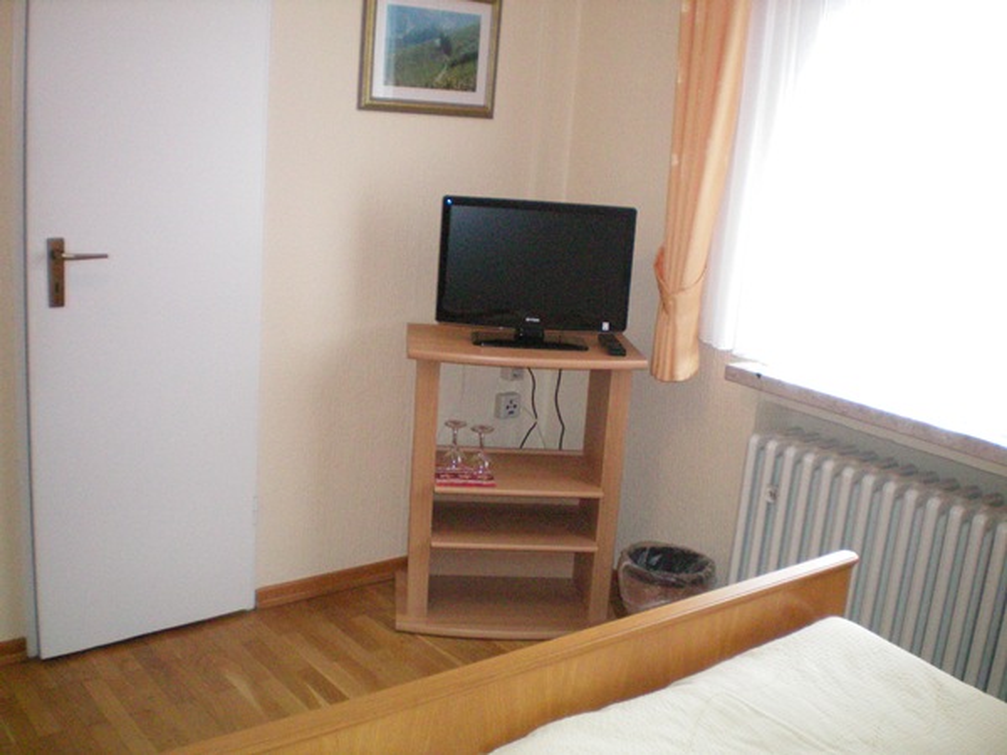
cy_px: 378
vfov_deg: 37.7
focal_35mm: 38
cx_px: 504
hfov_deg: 49.0
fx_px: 1105
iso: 400
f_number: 3.1
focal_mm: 6.3
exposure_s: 1/60
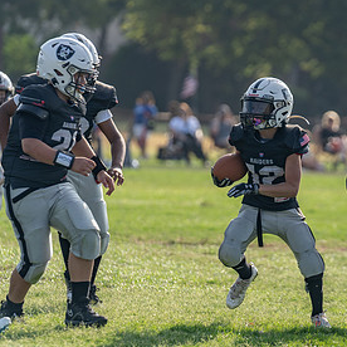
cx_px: 264
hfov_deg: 4.3
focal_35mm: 412
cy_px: 205
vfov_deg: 4.3
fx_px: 4673
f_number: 3.5
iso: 100
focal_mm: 200
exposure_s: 1/1250
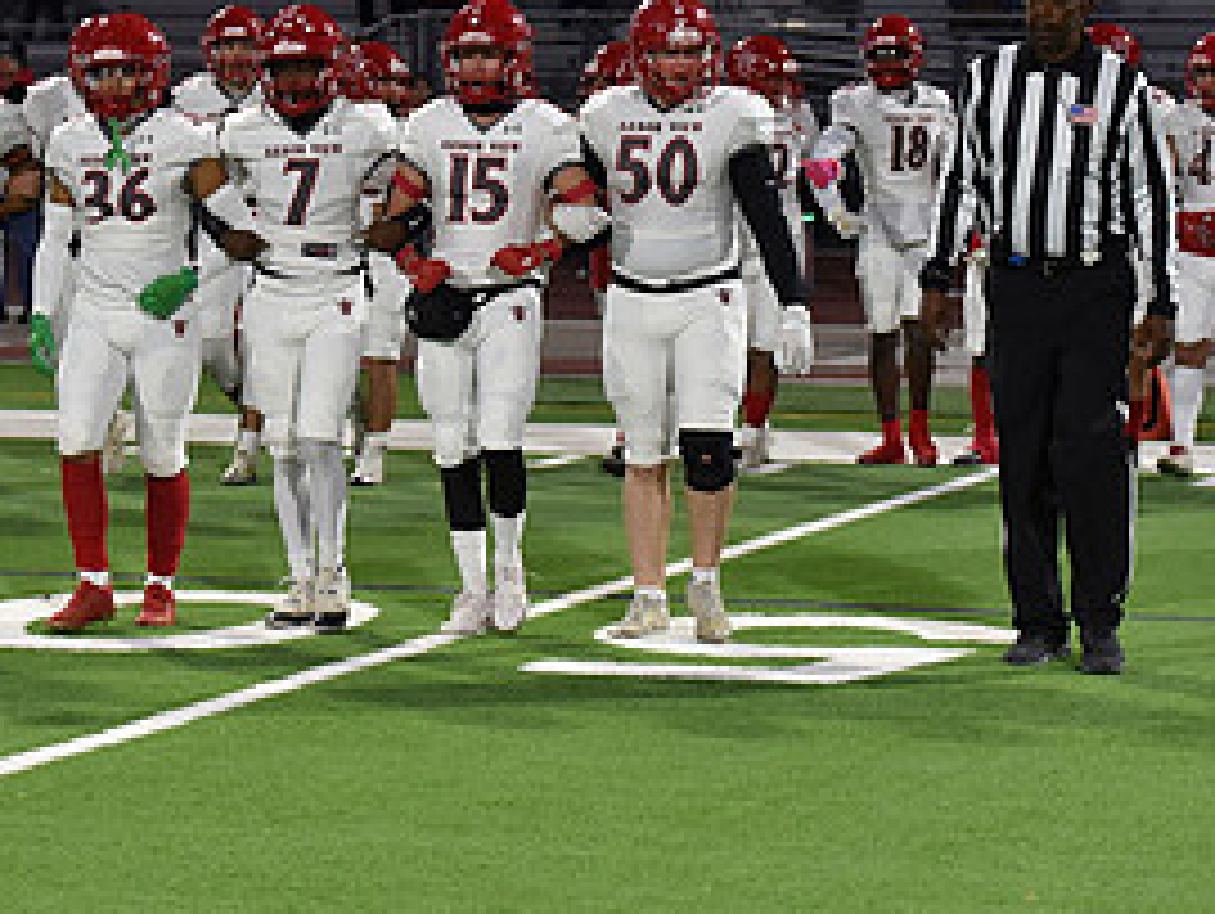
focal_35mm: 161
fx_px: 5656
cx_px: 432
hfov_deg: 12.2
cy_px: 200
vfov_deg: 9.2
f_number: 2.8
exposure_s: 1/500
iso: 1800
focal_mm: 78
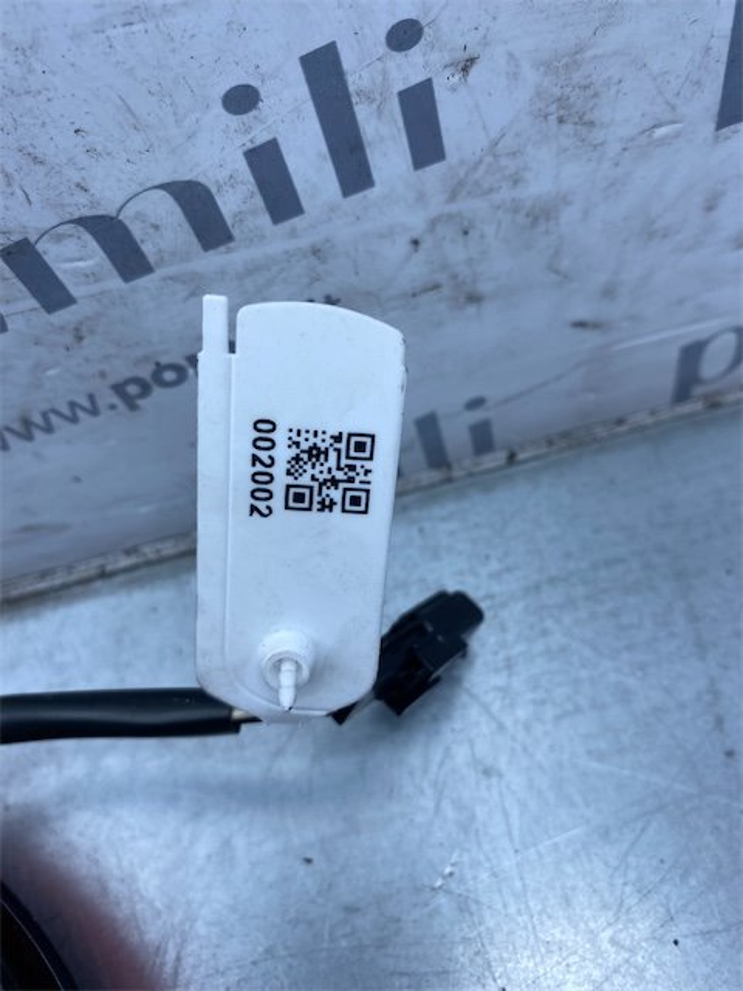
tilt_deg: -58.2
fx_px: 744
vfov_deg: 67.3
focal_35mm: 26
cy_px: 496
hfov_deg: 53.1
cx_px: 372
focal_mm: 4.25
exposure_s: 1/711
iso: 32
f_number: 1.8
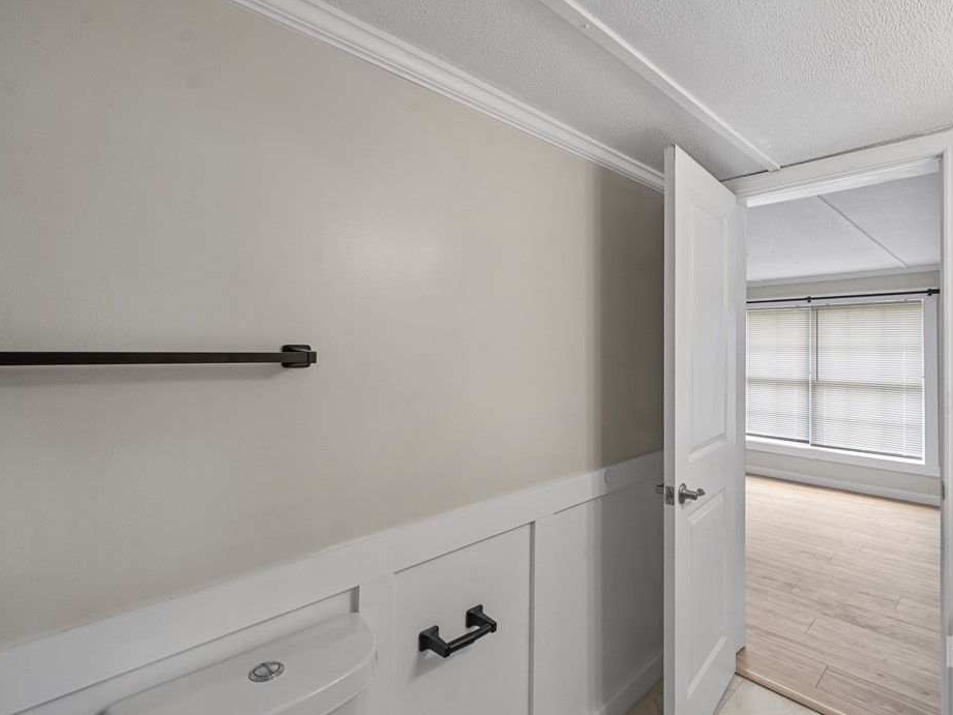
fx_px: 468
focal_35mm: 17
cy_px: 355
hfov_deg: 90.8
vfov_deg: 74.7
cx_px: 518
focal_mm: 15
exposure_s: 1/30
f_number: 8
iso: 3200
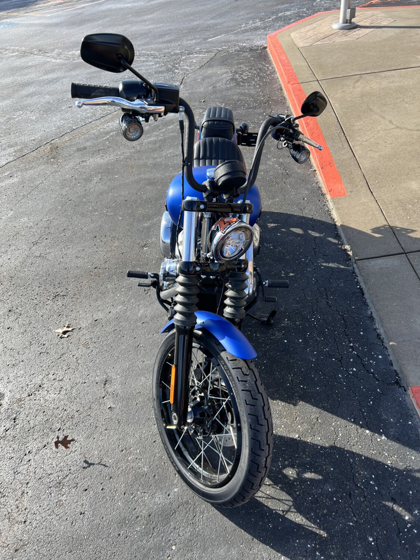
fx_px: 421
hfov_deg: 53.1
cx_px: 210
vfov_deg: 67.3
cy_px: 280
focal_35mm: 26
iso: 50
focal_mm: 5.7
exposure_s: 1/1344
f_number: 1.5
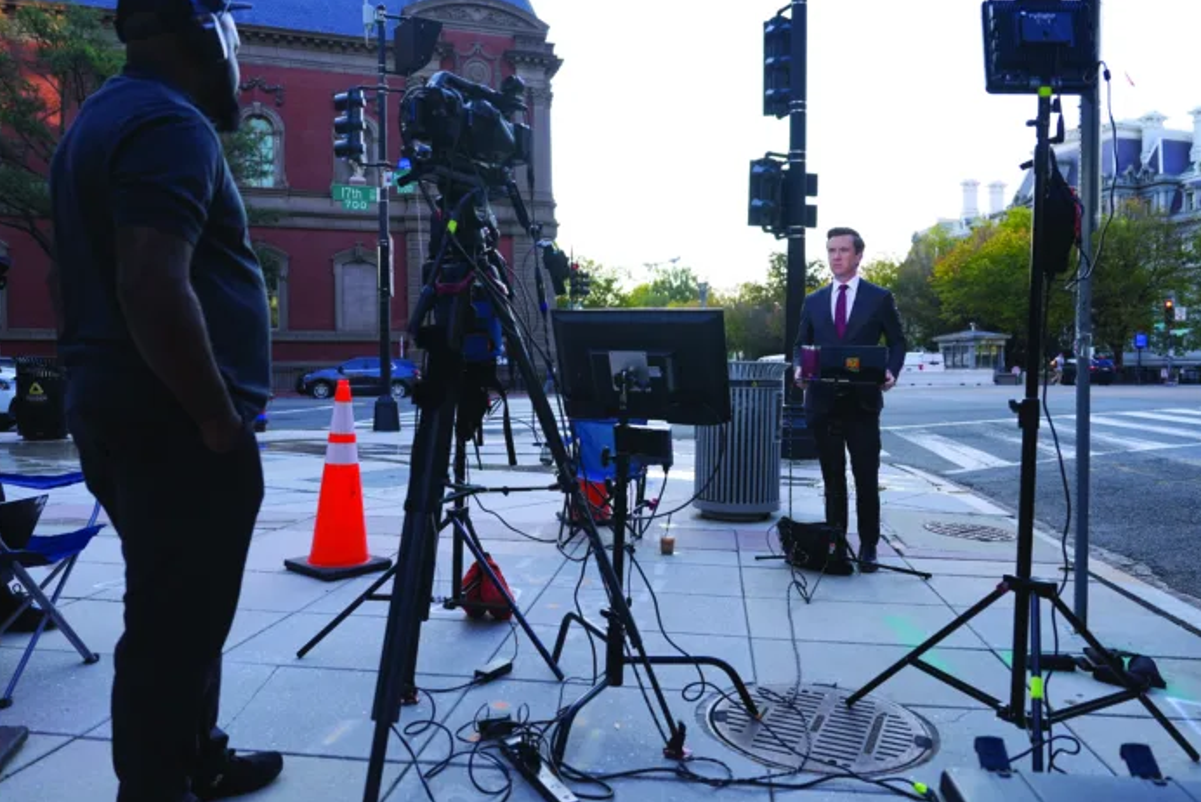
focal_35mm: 26
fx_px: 868
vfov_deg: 49.6
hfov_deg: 69.3
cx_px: 639
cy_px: 398
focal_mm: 24
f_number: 2.8
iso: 500
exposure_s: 1/1250
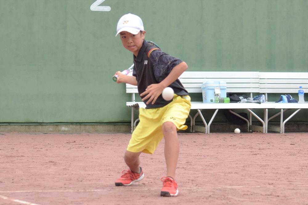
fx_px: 1090
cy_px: 102
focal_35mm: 128
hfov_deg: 16.1
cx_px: 154
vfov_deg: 10.7
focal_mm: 85
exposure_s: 1/1600
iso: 640
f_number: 4.5
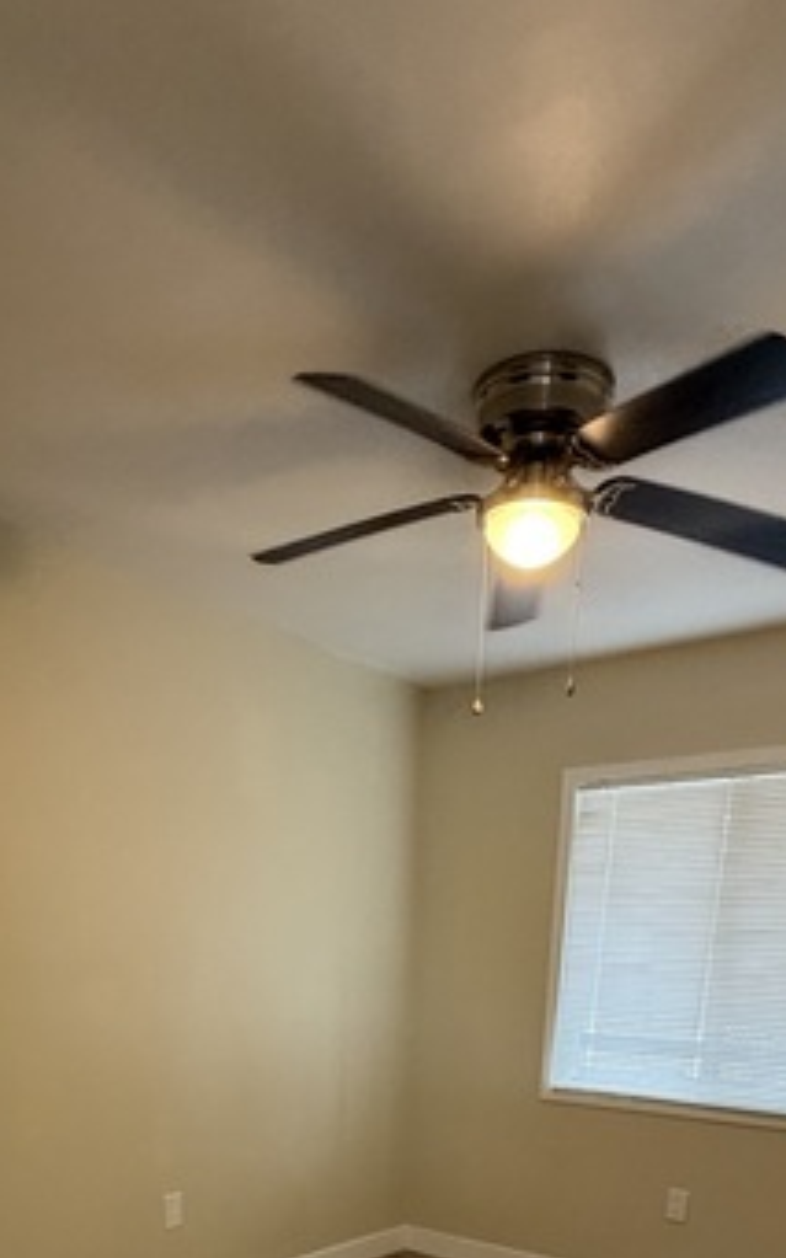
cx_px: 343
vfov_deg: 54.0
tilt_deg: -12.3
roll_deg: -0.7
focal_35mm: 29
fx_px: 994
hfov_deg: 43.0
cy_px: 1190
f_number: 2.2
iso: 320
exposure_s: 1/60
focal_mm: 2.22
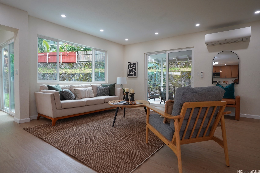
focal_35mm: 20
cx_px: 130
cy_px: 86
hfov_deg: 84.0
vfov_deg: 61.9
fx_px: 144
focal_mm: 20
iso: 640
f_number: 6.3
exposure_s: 1/80
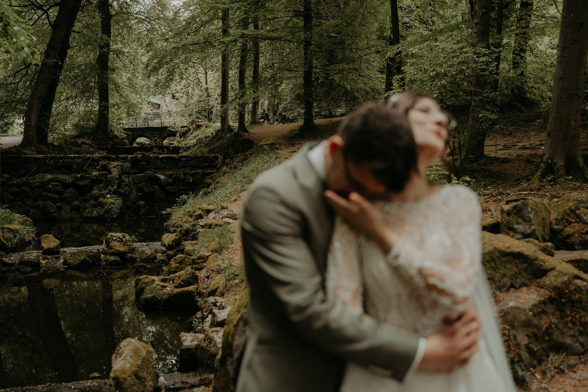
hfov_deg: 54.4
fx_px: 572
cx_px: 294
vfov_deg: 37.9
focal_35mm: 35
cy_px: 196
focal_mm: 35
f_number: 2
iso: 1600
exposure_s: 1/250
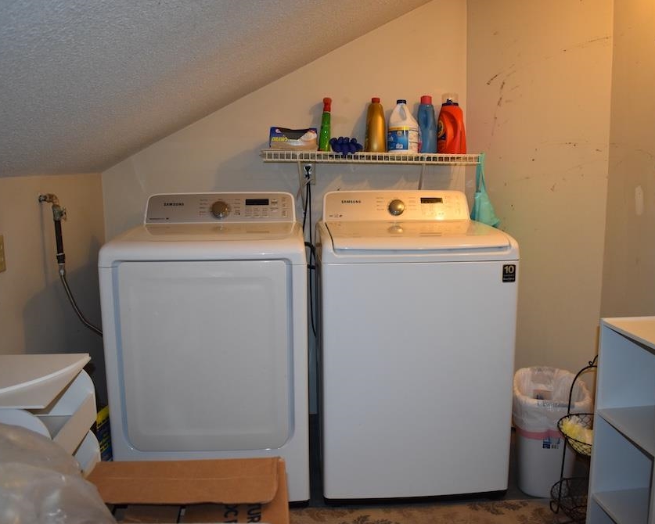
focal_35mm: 31
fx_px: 601
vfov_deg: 47.1
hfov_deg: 57.1
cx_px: 340
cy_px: 266
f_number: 3.5
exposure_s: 1/125
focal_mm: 18
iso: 1100
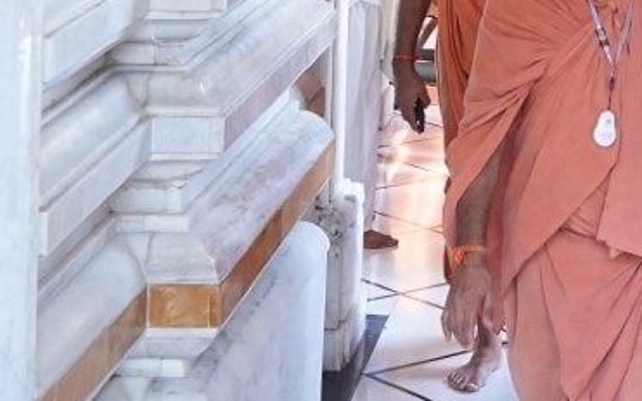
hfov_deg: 16.8
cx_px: 735
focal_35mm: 120
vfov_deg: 10.6
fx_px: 2100
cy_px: -150
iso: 1000
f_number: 5.6
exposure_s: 1/100
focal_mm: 27
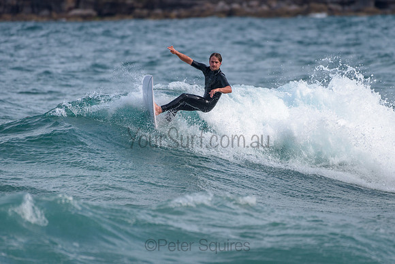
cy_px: 102
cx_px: 221
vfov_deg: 2.2
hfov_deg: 3.4
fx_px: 6724
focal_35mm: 613
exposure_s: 1/2000
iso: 250
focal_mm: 500
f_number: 5.6
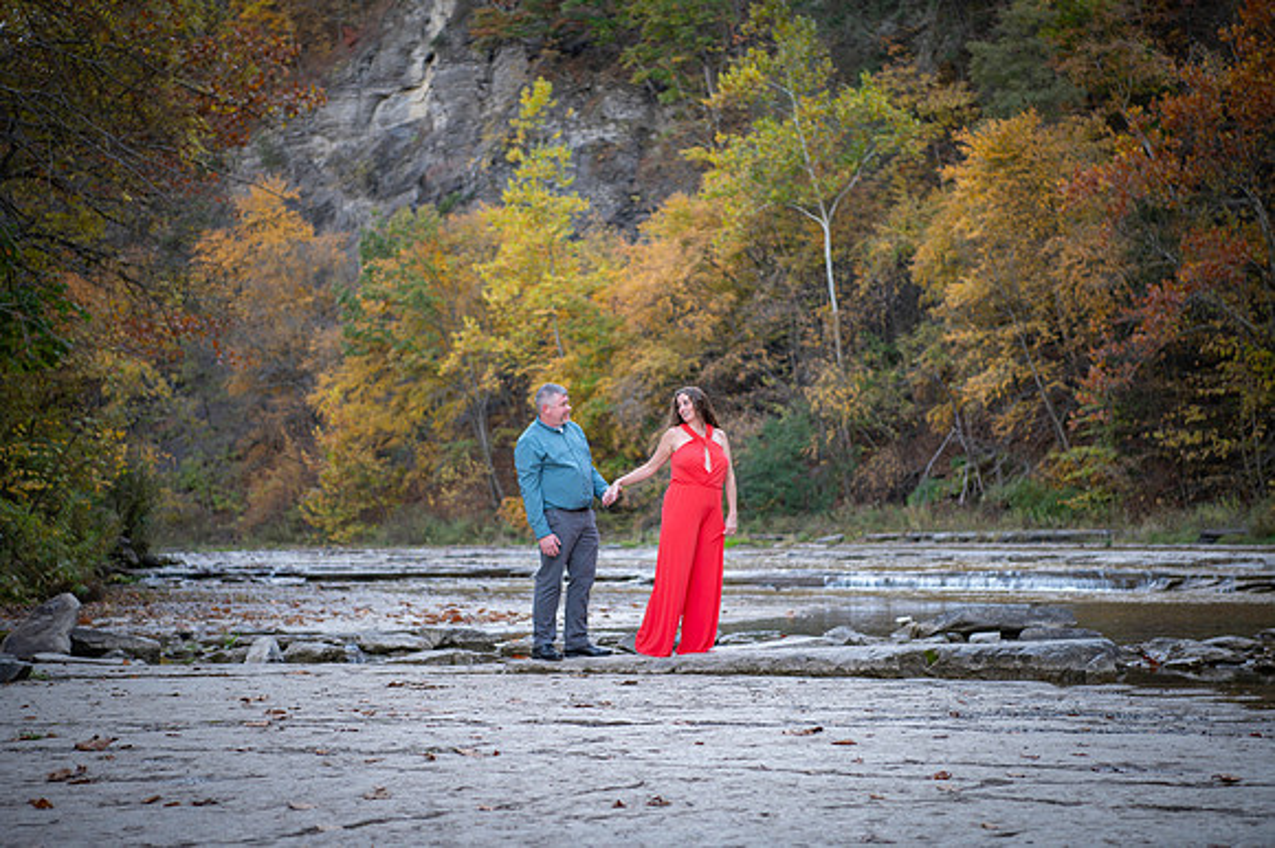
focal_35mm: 70
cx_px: 638
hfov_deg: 28.9
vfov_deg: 19.4
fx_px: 2478
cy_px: 424
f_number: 2.8
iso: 64
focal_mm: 70
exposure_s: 1/50
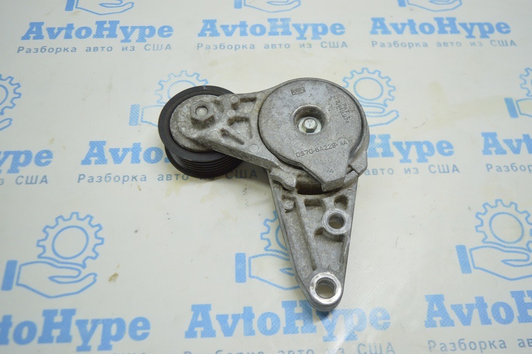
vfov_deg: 39.9
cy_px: 177
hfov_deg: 57.3
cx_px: 266
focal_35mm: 33
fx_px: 487
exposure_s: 1/60
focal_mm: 22
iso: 400
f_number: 3.8
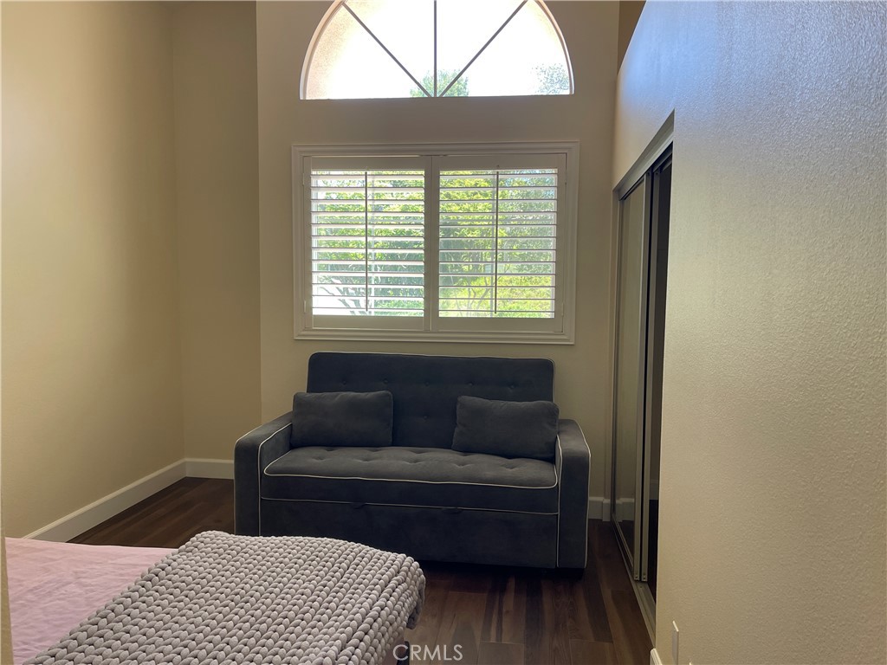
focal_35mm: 25
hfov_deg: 69.4
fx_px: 641
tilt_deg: -5.6
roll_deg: -0.3
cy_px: 332
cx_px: 444
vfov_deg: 54.9
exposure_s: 1/120
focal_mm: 5.1
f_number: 1.6
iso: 64
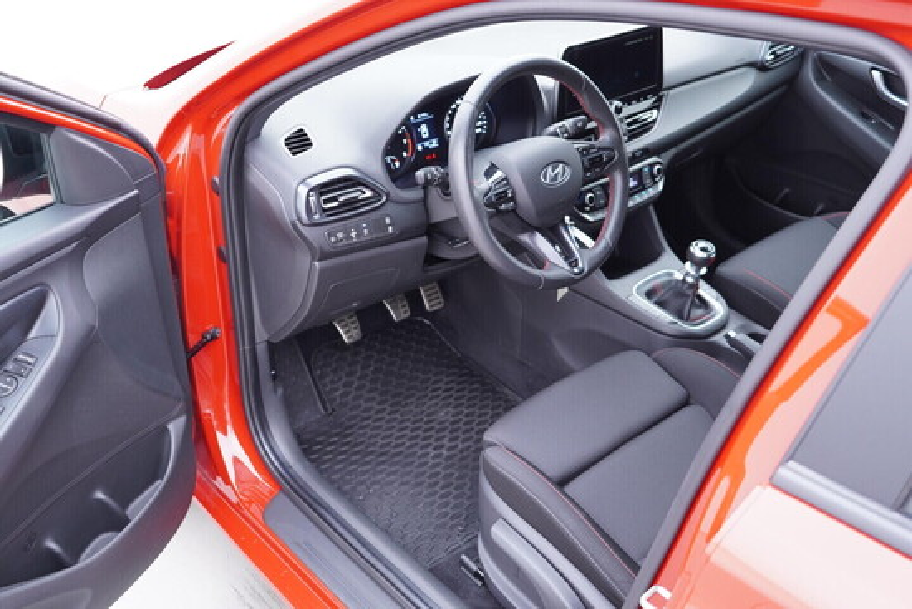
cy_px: 304
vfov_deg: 36.9
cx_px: 456
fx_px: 912
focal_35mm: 36
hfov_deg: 53.1
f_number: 2.8
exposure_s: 1/40
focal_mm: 24
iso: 400
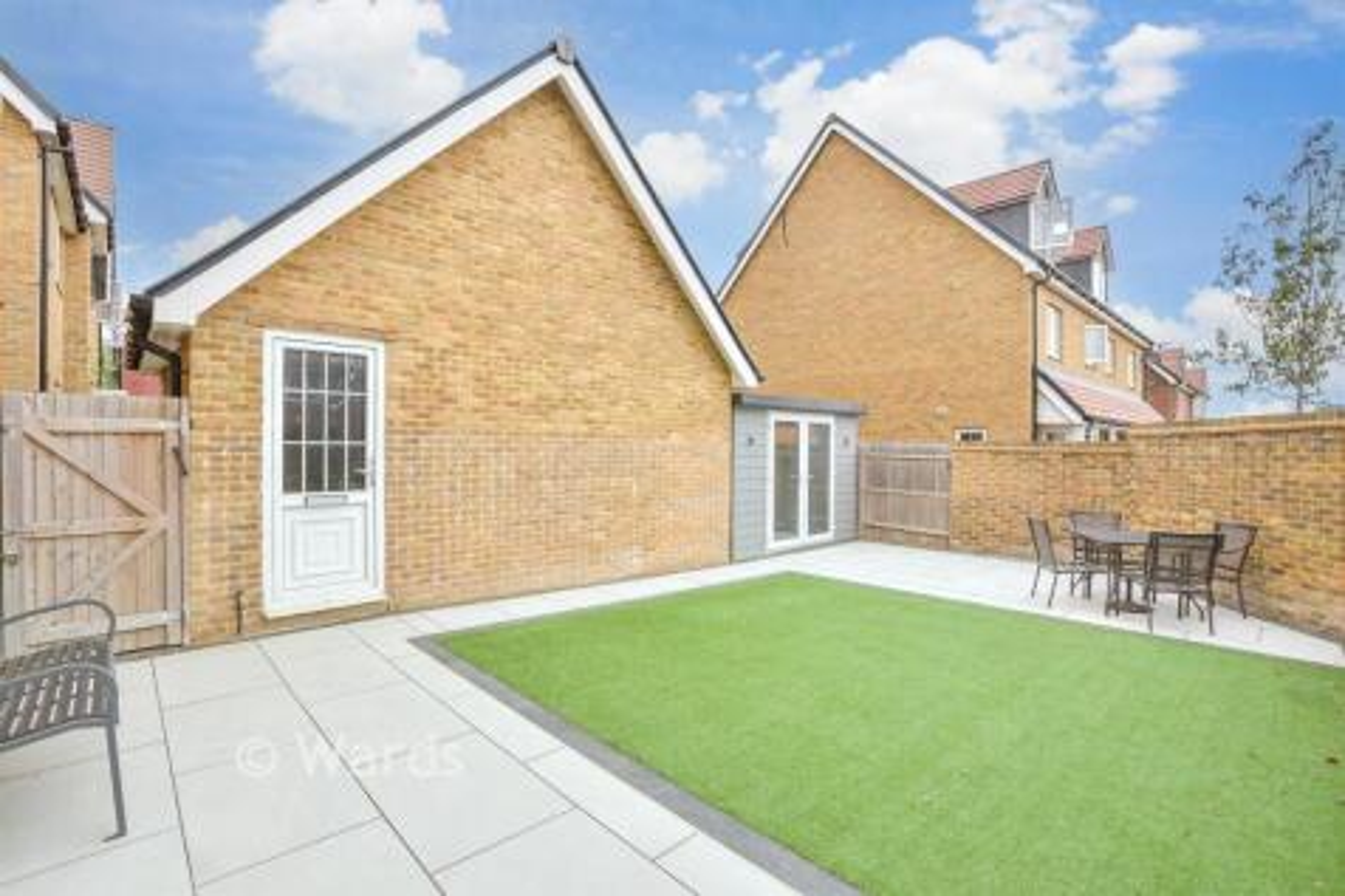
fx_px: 560
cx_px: 672
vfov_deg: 77.3
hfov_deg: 100.4
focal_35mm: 15
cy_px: 448
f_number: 8
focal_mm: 10
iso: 320
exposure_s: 1/250
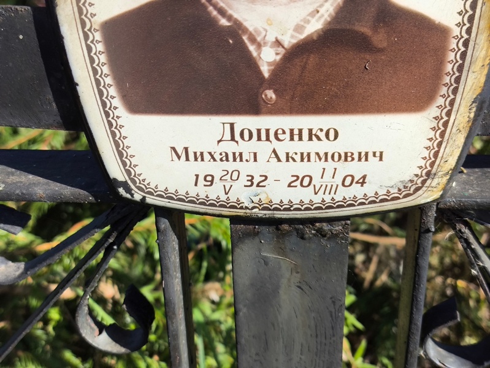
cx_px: 245
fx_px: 708
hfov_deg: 38.2
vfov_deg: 29.1
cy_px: 184
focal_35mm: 50
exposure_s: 1/690
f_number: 1.7
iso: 50
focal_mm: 4.71
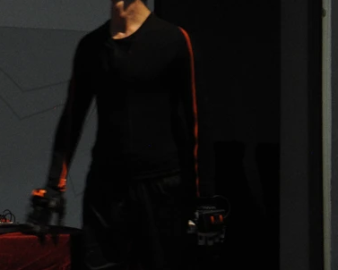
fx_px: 2362
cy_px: 184
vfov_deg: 6.6
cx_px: -170
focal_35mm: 236
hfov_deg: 8.0
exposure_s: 1/30
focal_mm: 48
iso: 1600
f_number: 4.8
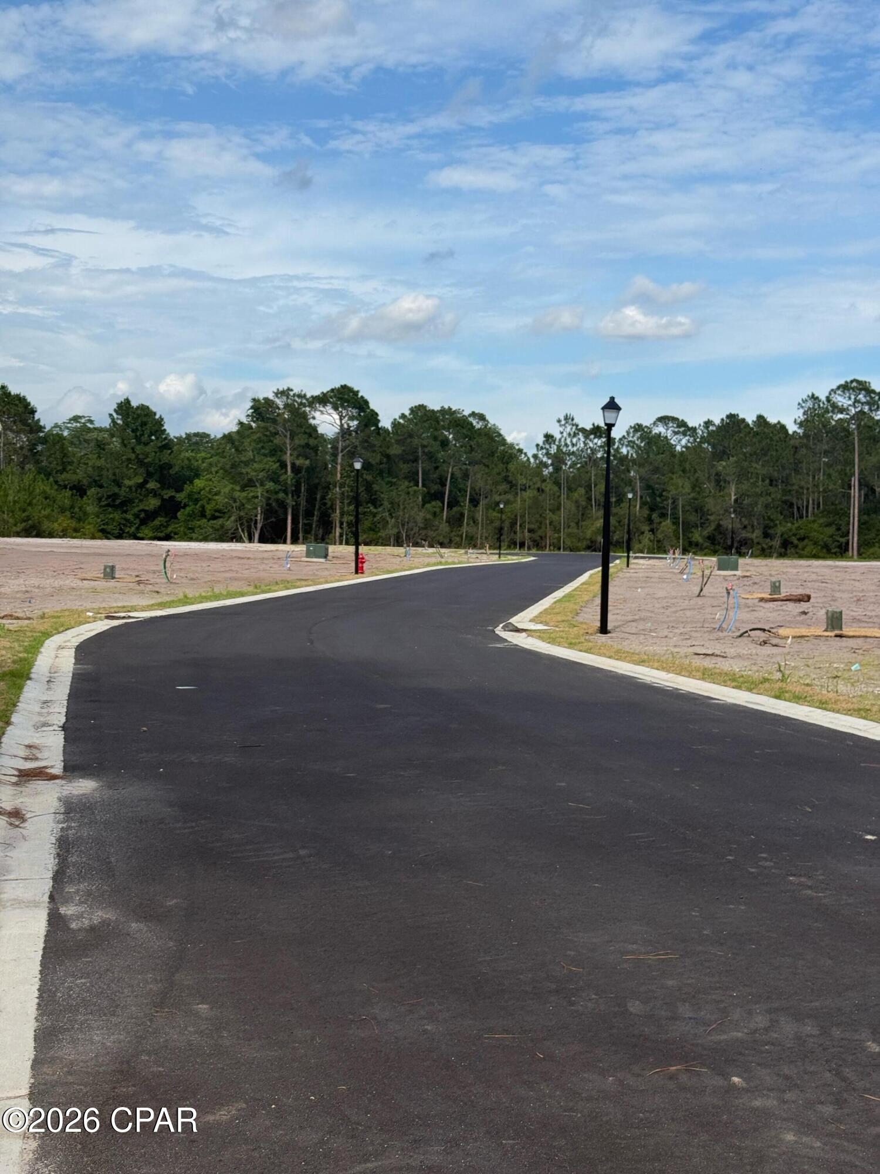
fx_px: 1627
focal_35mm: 48
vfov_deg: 39.7
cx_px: 440
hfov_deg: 30.3
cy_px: 587
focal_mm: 6.76
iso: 64
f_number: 1.78
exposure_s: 1/4587
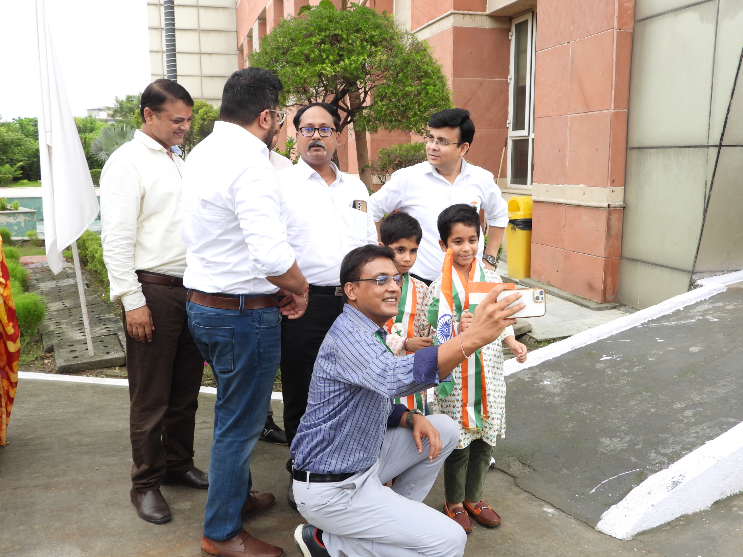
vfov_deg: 44.2
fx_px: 687
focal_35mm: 32
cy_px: 278
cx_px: 372
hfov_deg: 56.8
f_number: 3.2
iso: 100
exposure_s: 1/200
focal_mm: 5.8
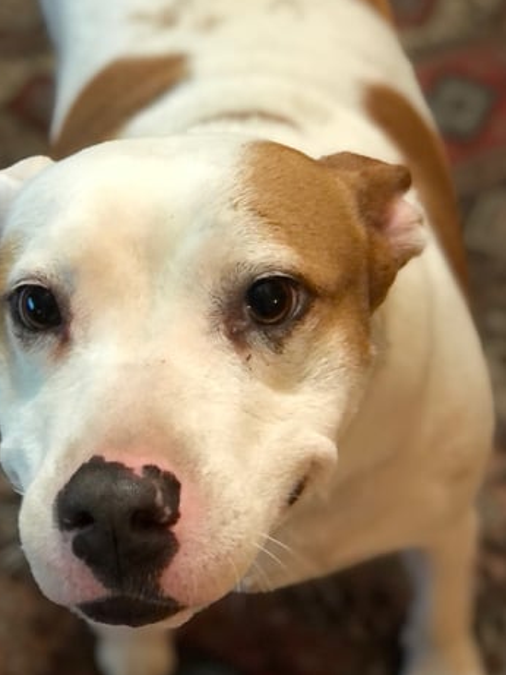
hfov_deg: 18.7
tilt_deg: -47.3
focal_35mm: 79
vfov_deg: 24.6
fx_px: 1539
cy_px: 225
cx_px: 234
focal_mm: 6.6
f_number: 2.8
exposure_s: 1/30
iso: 640
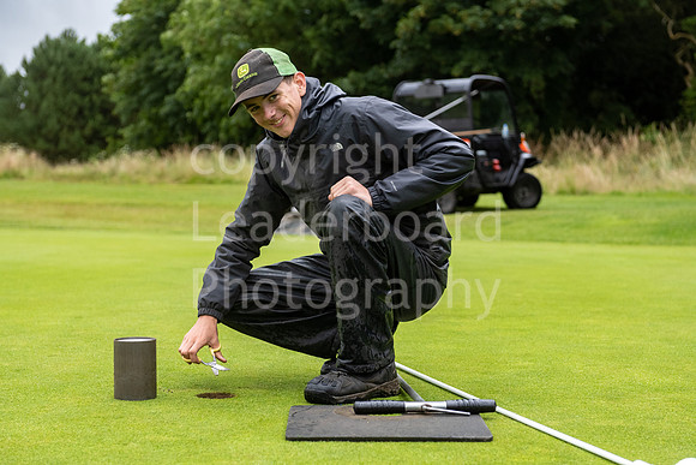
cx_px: 348
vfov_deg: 19.5
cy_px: 232
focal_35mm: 70
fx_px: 1354
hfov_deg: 28.8
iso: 640
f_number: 4
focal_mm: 70
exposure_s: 1/500
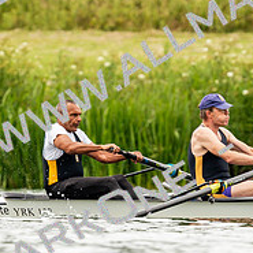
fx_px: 13197
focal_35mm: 1596
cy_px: 157
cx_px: 156
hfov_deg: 1.1
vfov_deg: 1.1
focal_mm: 600
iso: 500
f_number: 6.3
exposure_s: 1/2000
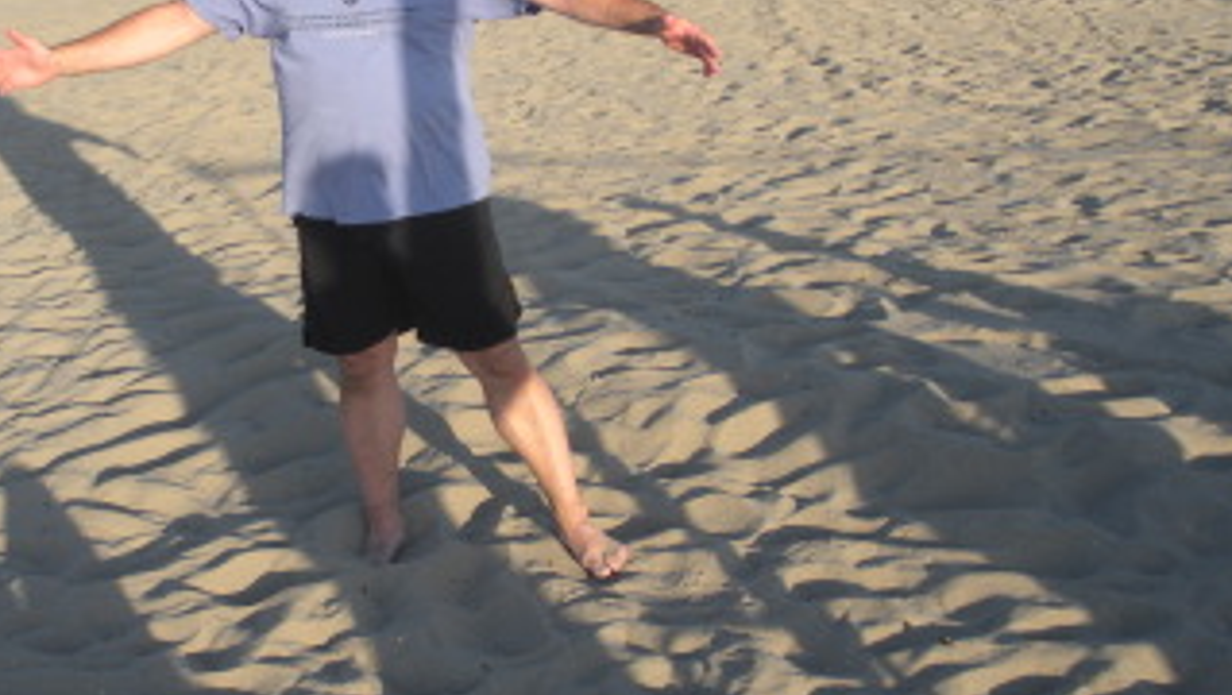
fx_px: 1831
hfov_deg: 37.0
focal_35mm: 56
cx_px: 490
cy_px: 247
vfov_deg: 21.4
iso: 64
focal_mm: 6.3
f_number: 3.5
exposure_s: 1/365
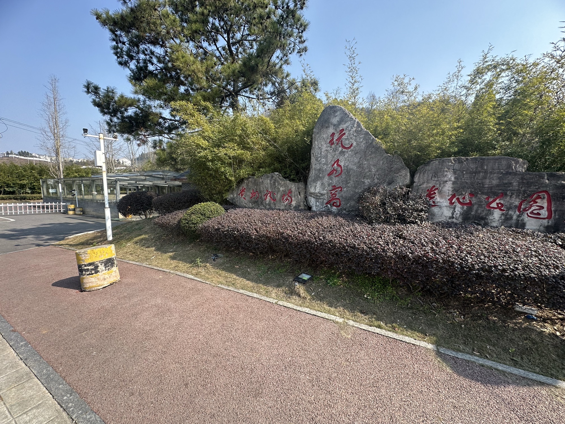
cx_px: 282
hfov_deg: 102.1
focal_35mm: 14
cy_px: 212
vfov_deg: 85.7
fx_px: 229
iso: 40
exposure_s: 1/422
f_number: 2.2
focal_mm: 2.22
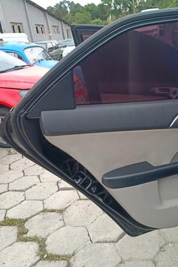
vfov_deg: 51.9
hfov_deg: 35.2
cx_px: 134
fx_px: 274
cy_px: 135
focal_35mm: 37
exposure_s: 1/120
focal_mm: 4.81
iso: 407
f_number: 1.8
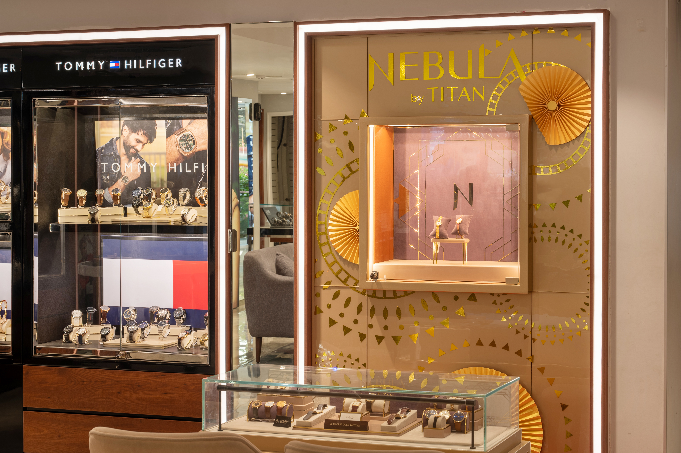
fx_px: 1323
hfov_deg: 28.9
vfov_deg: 19.4
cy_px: 226
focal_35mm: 70
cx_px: 340
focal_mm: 70
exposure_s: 1/13
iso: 100
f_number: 10
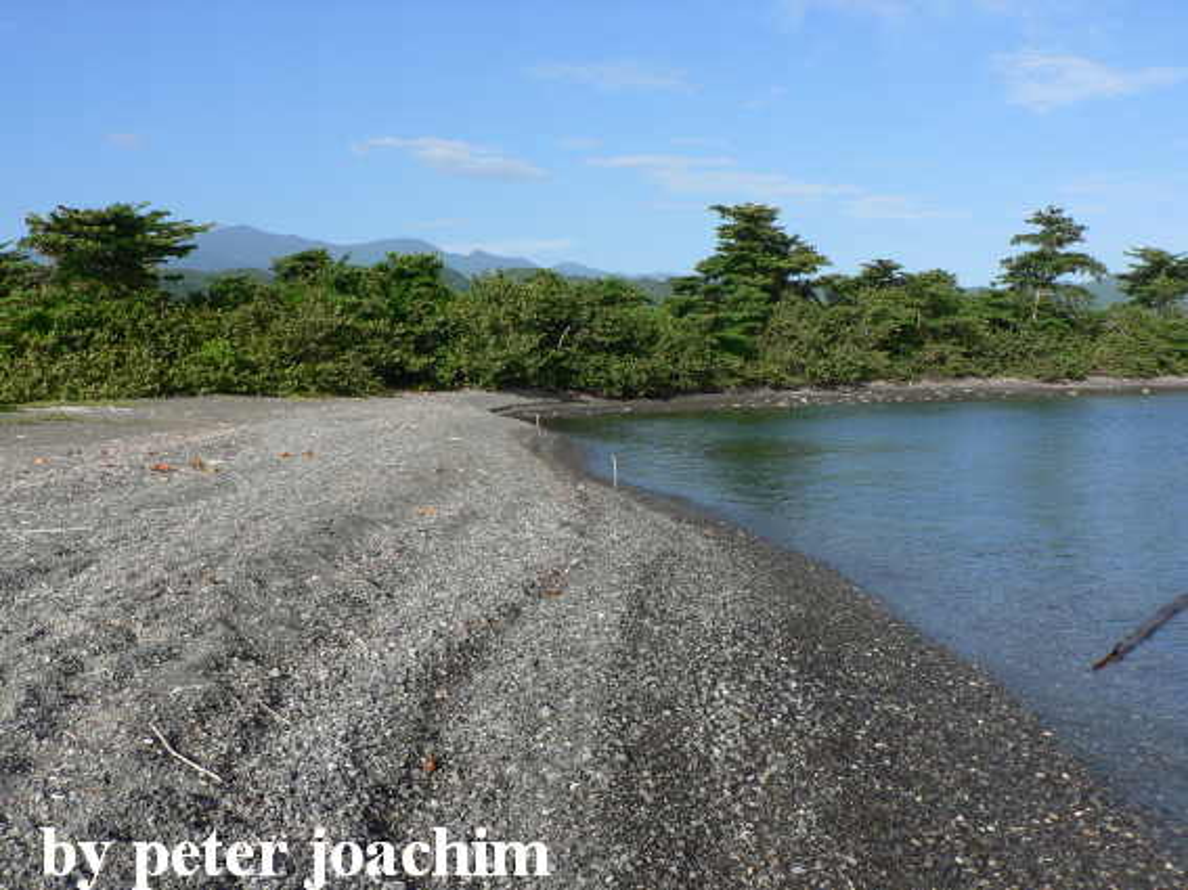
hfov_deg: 52.6
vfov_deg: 40.7
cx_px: 594
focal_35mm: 35
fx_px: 1201
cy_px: 445
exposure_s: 1/400
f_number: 5
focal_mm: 6
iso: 64
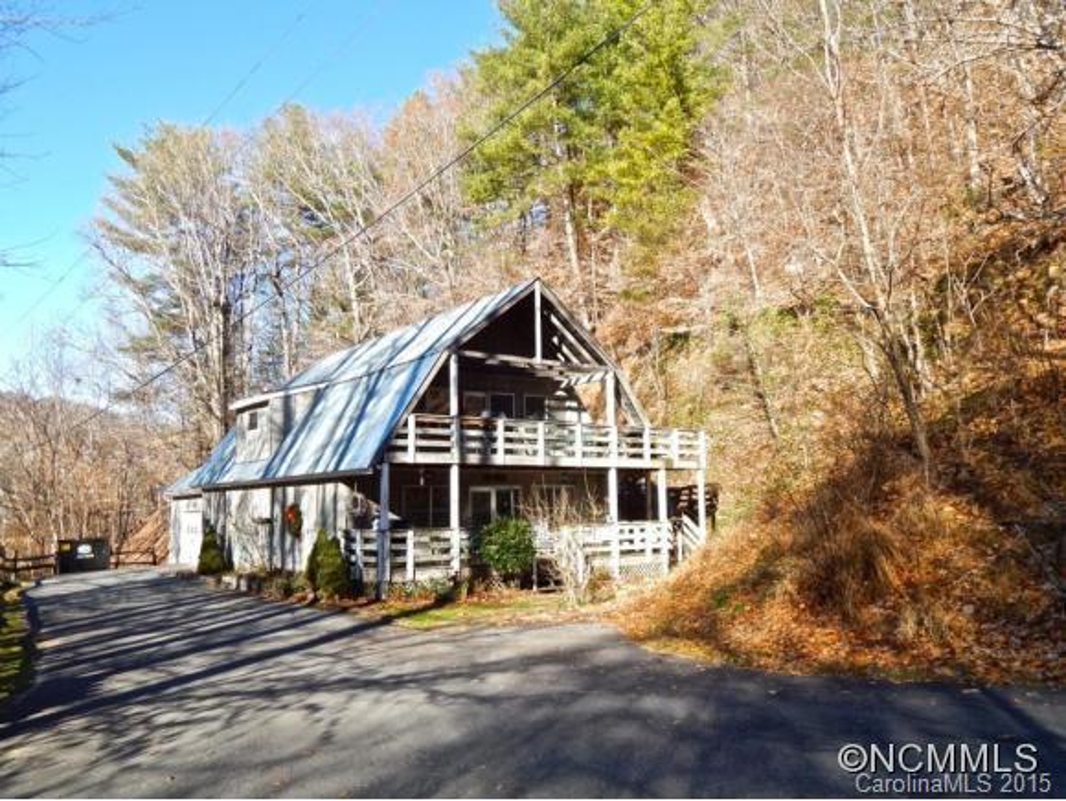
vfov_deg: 49.8
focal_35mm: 28
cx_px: 533
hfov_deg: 63.4
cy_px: 400
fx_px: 863
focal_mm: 5.1
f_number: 3.2
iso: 125
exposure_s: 1/400
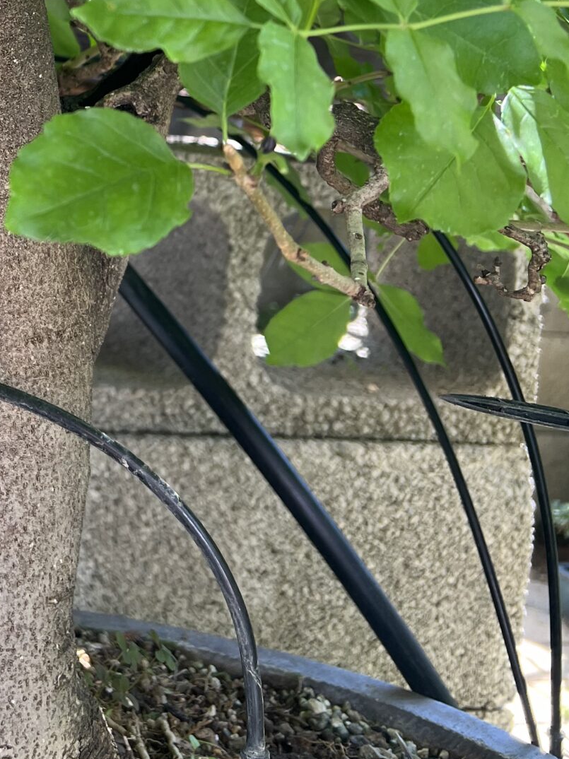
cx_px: -96
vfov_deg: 29.0
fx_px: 1359
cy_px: -14
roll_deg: -3.2
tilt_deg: +3.4
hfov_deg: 22.0
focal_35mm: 62
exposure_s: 1/157
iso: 40
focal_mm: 5.7
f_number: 1.5
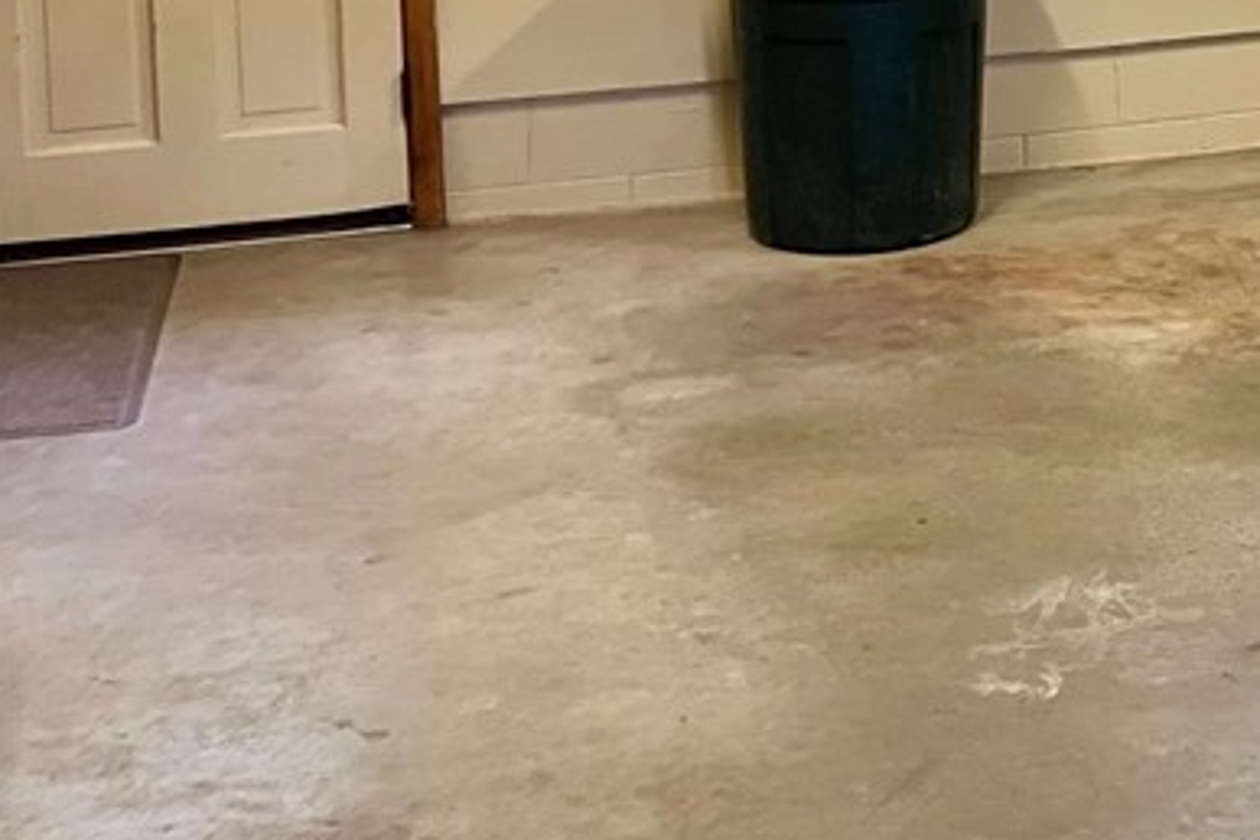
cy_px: -287
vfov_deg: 16.6
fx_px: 2695
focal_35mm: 77
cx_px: 1657
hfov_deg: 23.2
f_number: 1.8
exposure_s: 1/60
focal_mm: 3.99
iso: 200
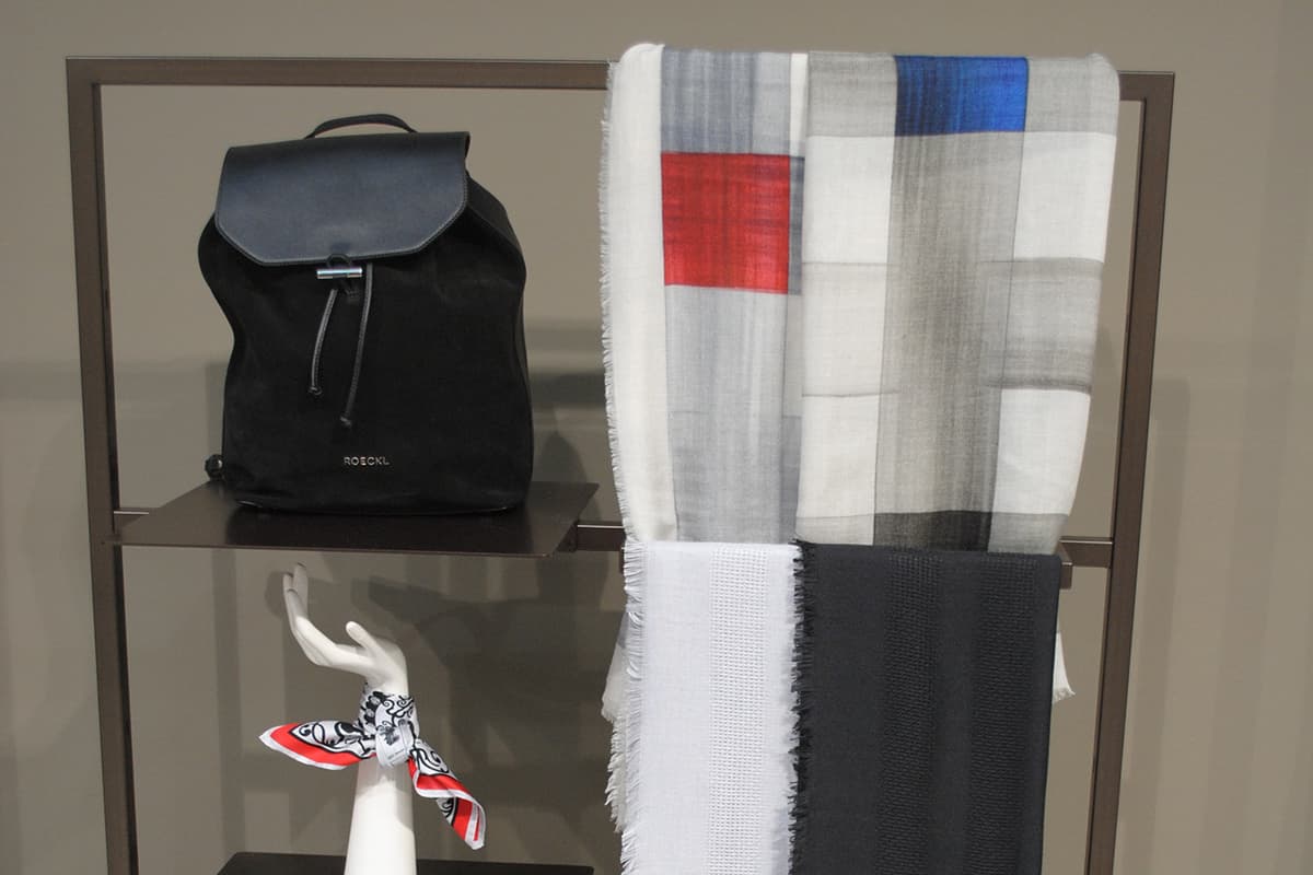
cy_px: 438
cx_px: 656
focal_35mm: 39
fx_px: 1422
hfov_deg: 49.6
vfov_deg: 34.2
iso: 400
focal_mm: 26
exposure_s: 1/40
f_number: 4.2
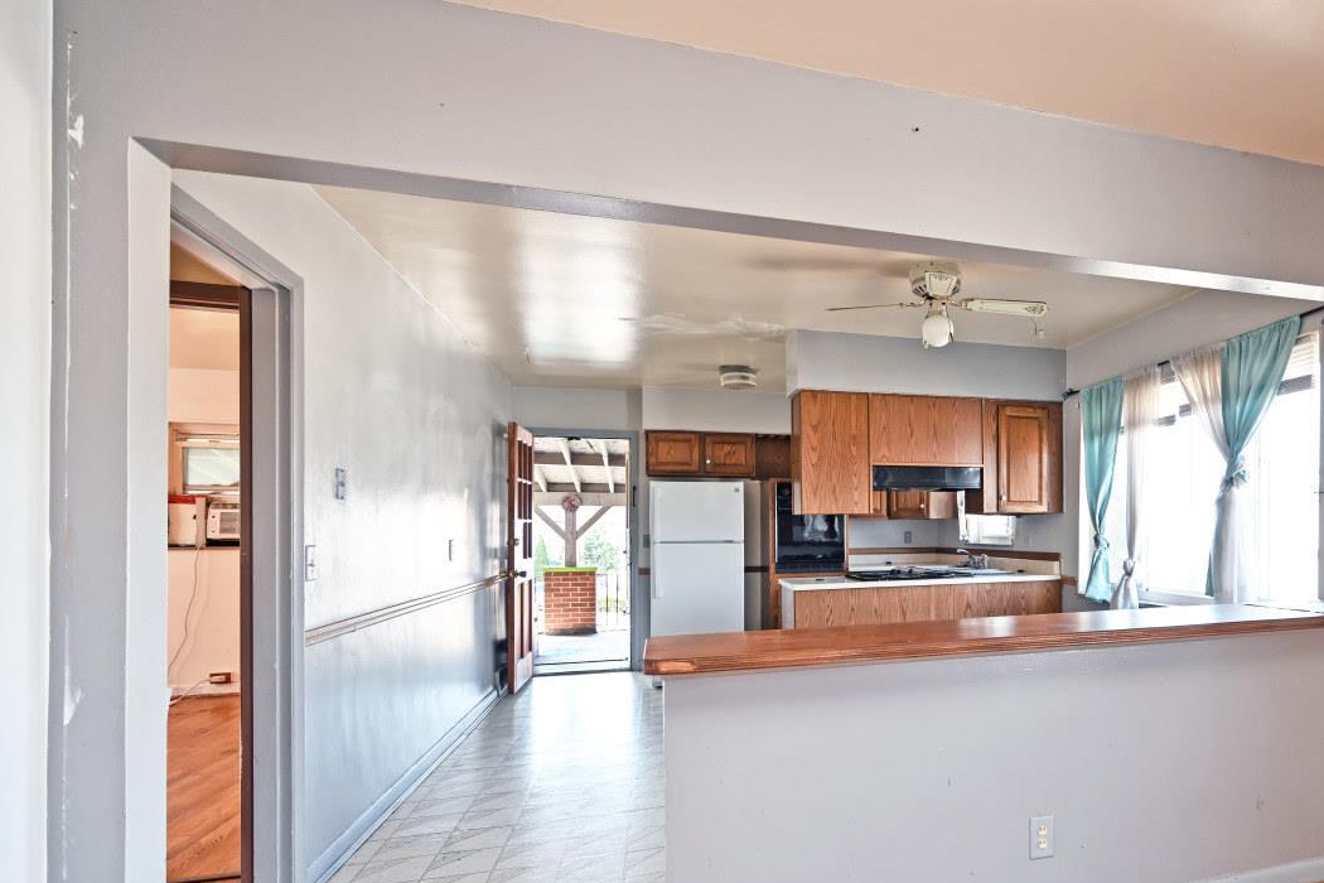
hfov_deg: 80.6
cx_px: 904
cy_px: 530
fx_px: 735
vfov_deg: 61.4
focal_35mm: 20
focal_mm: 14
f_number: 4
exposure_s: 1/60
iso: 220
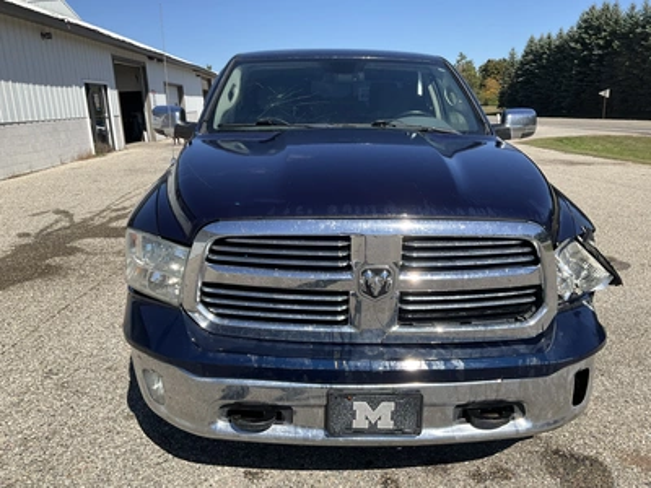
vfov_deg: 48.2
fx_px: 545
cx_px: 326
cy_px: 244
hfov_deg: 61.7
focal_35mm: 29
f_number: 1.8
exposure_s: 1/1534
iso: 25
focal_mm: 3
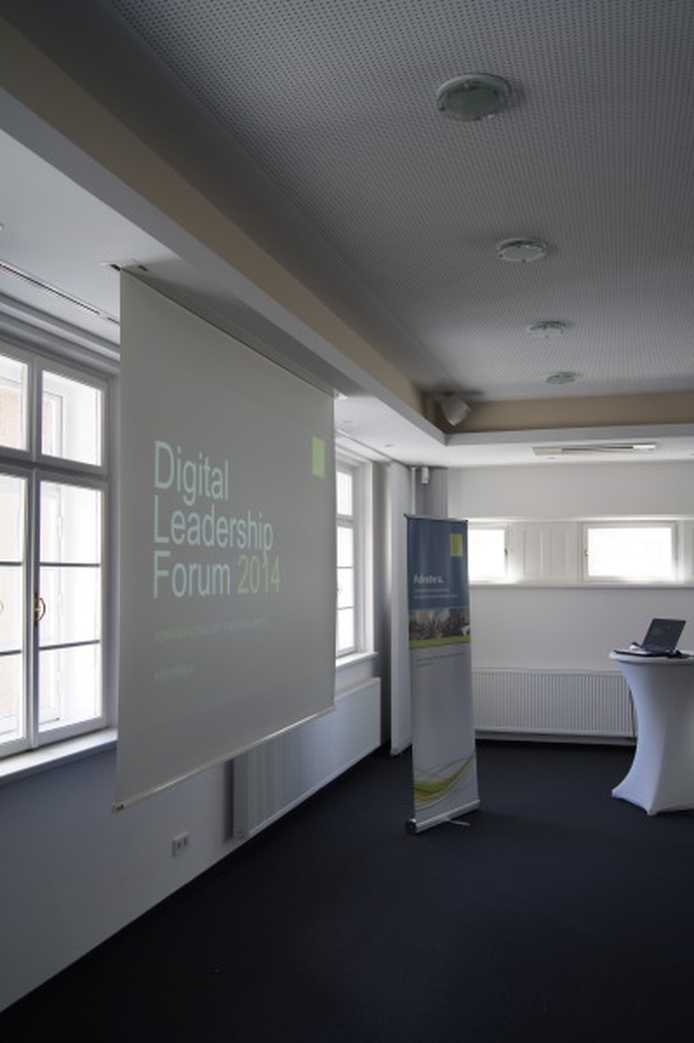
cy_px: 522
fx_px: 869
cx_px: 347
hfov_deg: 43.5
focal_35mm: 30
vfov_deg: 62.0
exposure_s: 1/40
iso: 100
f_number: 4
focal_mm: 20
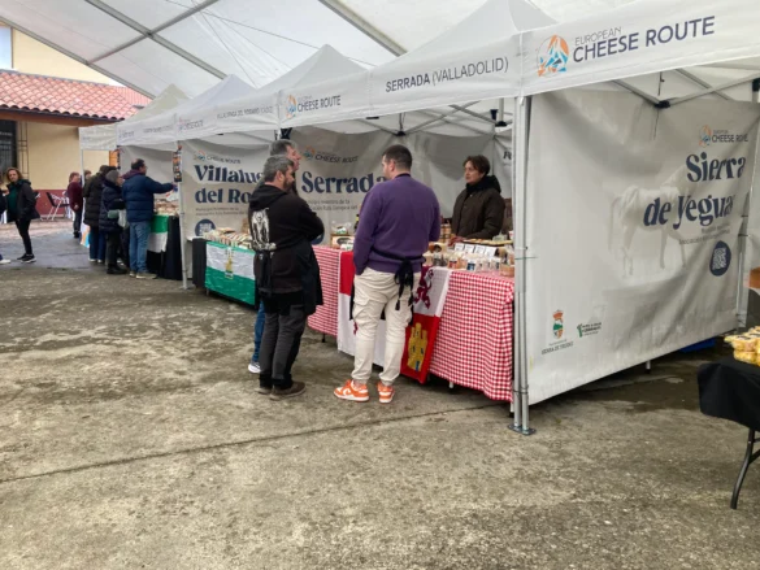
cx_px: 380
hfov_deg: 63.4
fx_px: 615
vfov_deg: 49.8
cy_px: 285
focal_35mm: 28
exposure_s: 1/120
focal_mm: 3.99
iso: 40
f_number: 1.8
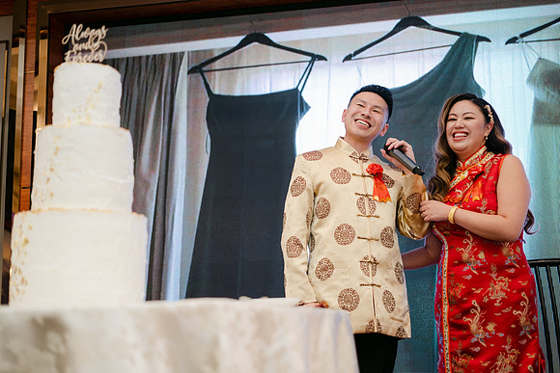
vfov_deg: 27.0
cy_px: 186
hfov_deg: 39.6
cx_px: 280
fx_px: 778
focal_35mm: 50
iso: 200
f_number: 1.4
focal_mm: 33
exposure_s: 1/125
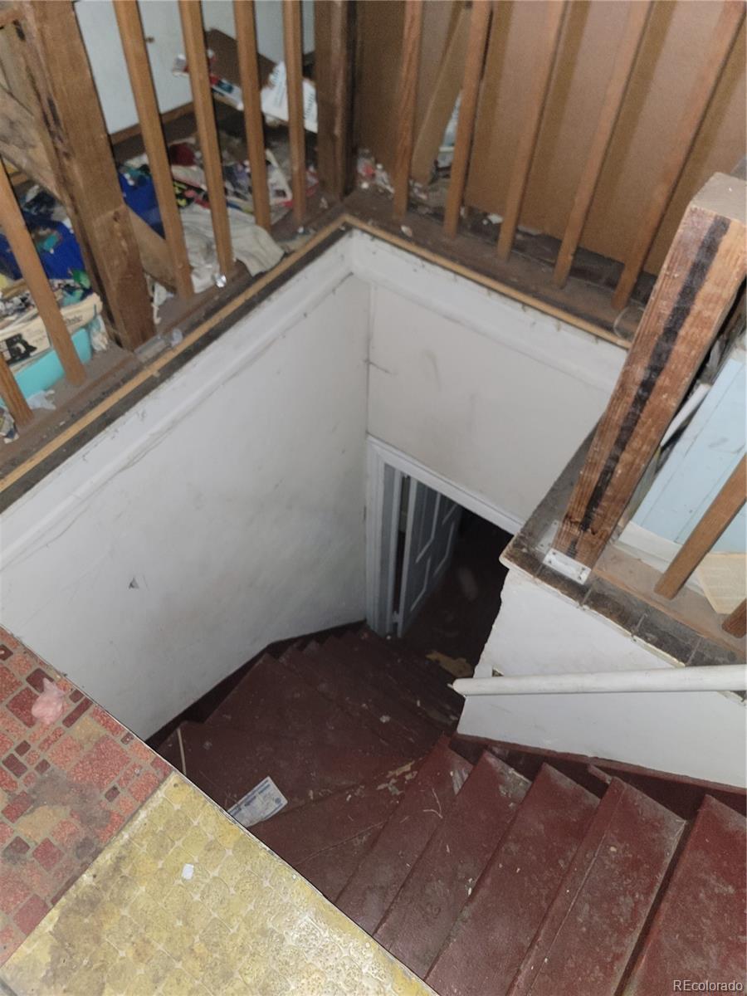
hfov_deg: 56.8
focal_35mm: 24
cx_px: 374
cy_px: 498
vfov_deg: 71.6
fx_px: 691
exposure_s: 1/9.99
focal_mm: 6.7
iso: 160
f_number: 1.8
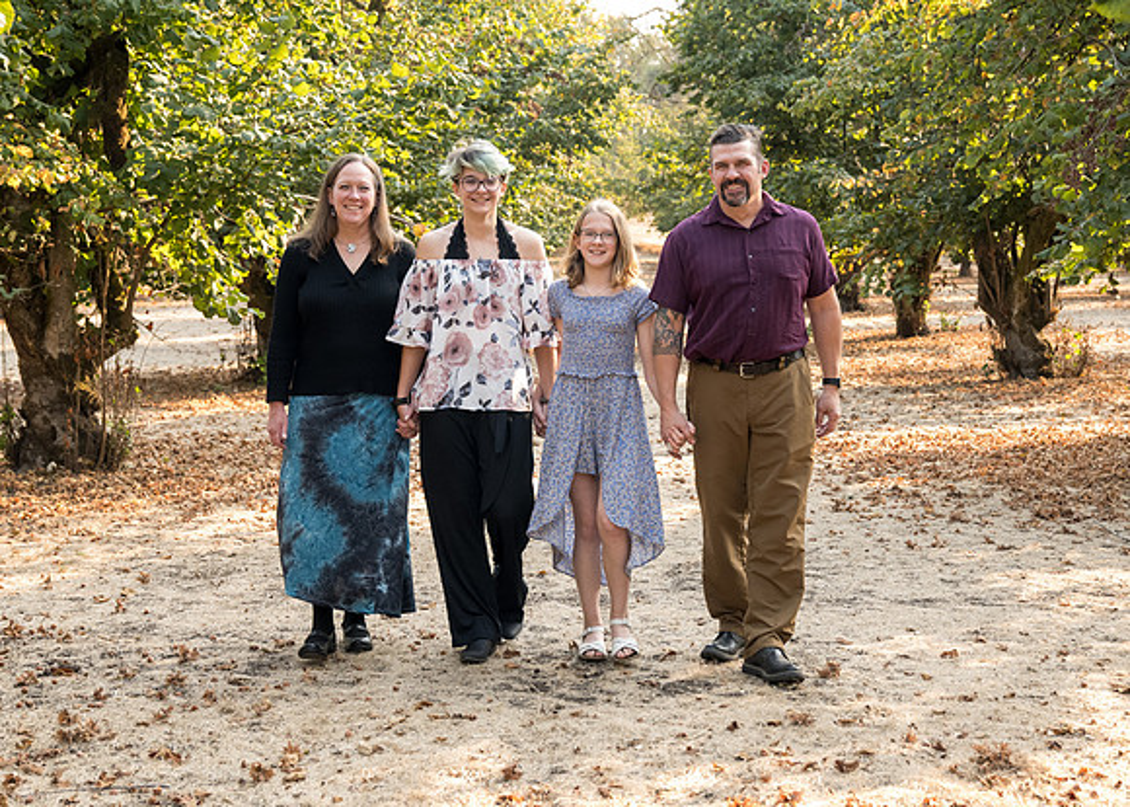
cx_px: 563
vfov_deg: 23.3
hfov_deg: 32.2
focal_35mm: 61
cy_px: 372
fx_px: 1959
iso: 1250
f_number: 4
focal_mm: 48
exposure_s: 1/640
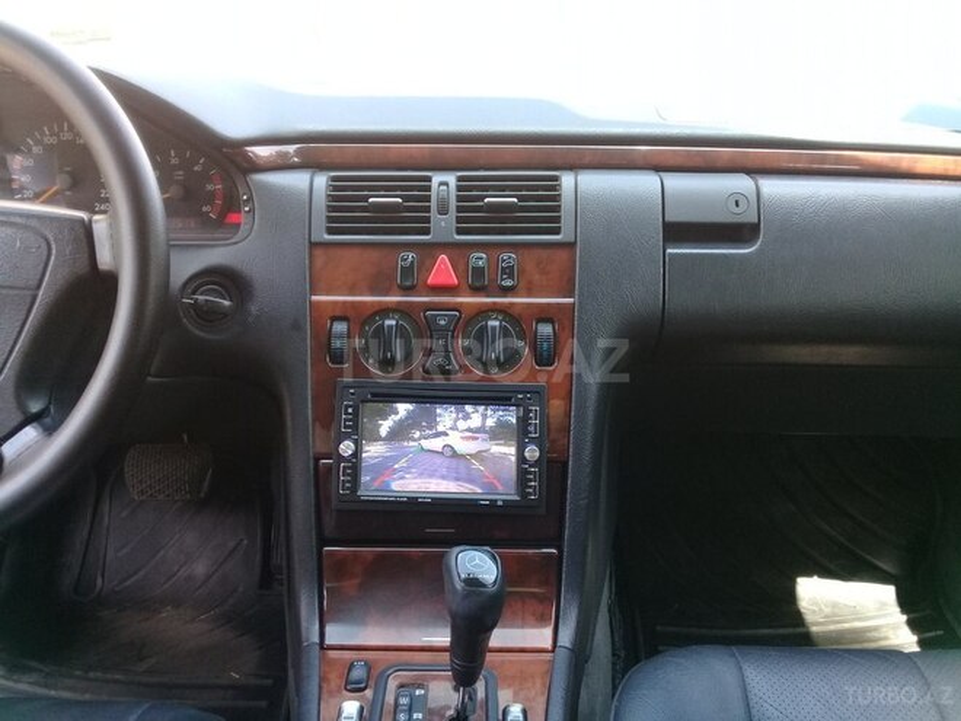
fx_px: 861
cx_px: 480
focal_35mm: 31
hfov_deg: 58.4
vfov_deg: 45.4
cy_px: 360
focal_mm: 3.3
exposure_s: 1/50
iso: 80
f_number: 2.2
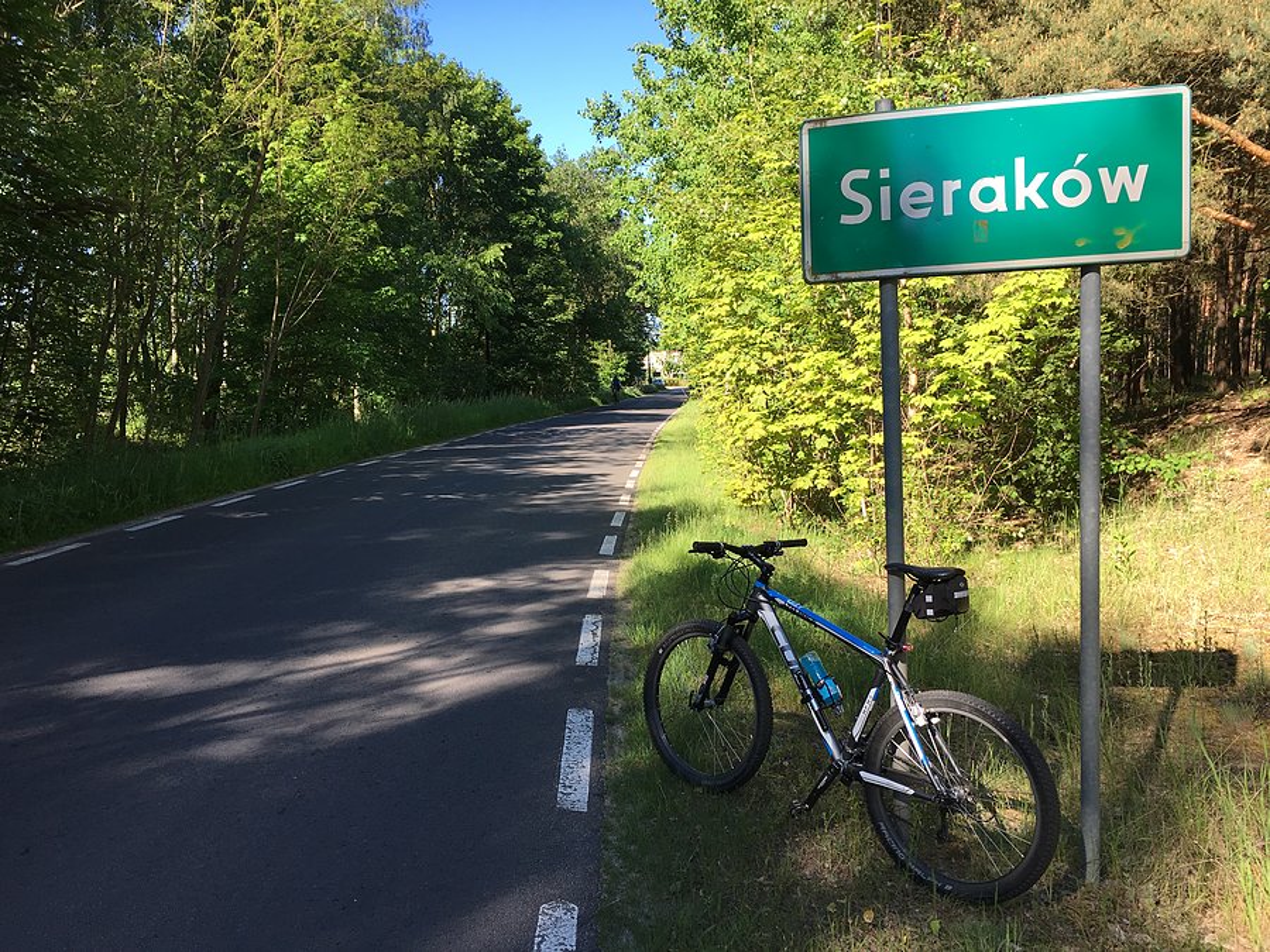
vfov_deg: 48.2
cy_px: 476
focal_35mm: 29
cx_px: 635
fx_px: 1064
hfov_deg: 61.7
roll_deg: -0.6
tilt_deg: -6.0
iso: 25
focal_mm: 4.15
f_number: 2.2
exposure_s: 1/413
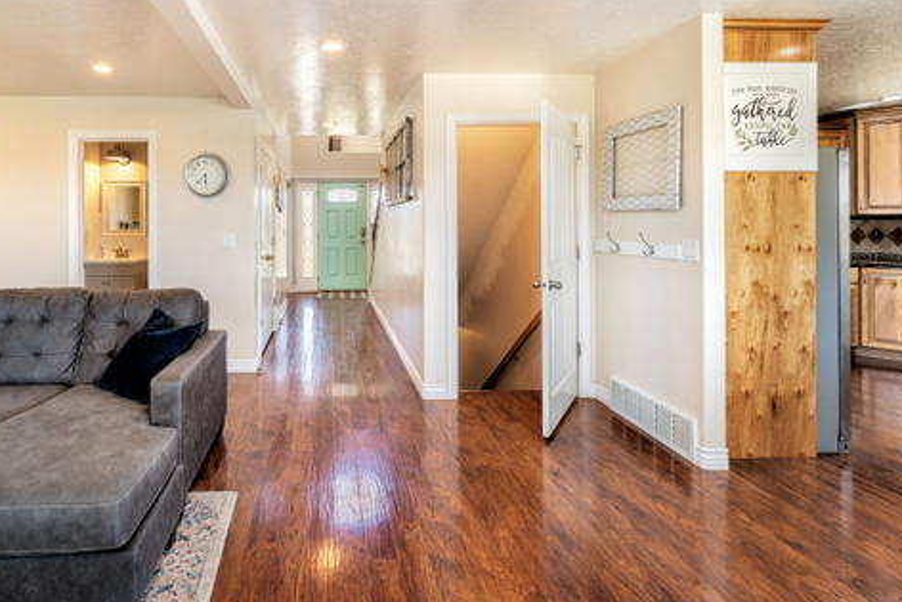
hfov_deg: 85.4
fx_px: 476
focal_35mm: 19
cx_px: 346
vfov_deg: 63.6
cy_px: 221
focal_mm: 14
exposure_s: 1/200
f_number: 8
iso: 320
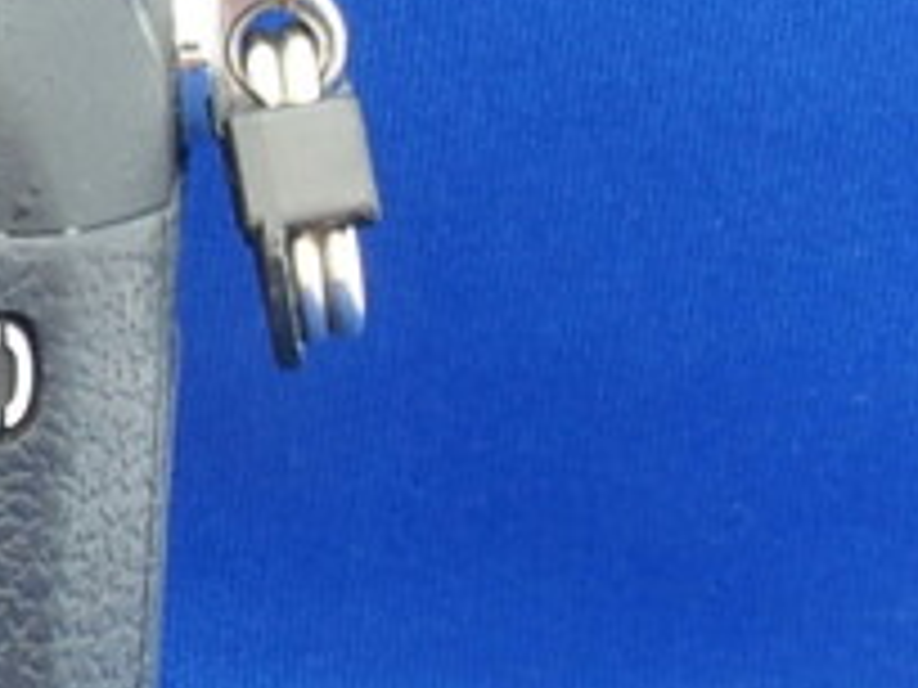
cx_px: -1278
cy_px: 517
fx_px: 5940
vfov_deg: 6.6
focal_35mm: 224
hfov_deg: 8.1
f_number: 8
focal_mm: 8.1
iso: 100
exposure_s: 3.2
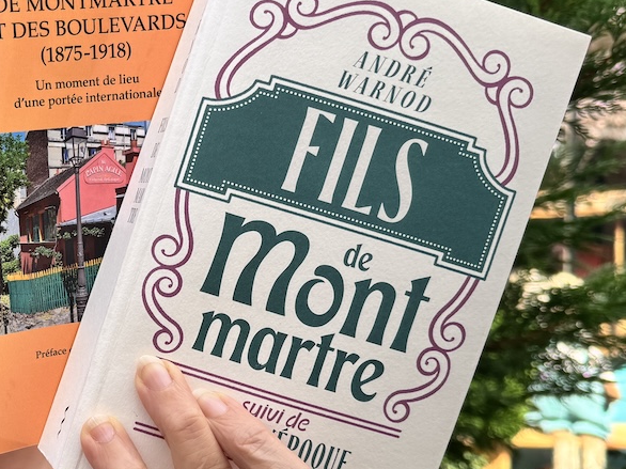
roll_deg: +1.2
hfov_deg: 30.4
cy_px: 224
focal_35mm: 59
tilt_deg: -4.3
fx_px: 1067
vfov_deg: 24.8
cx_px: -3
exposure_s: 1/1059
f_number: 1.78
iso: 80
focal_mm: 6.76
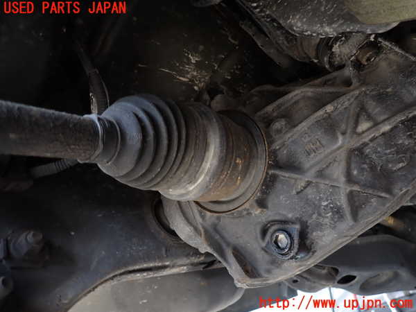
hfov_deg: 69.4
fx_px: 300
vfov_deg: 54.9
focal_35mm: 25
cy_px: 156
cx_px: 208
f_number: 2
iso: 160
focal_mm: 4.5
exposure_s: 1/60
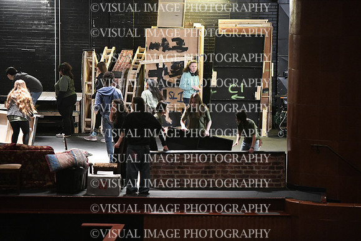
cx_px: 180
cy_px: 120
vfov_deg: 6.9
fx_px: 2006
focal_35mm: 200
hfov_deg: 10.3
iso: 12800
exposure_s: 1/200
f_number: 2.8
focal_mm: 200
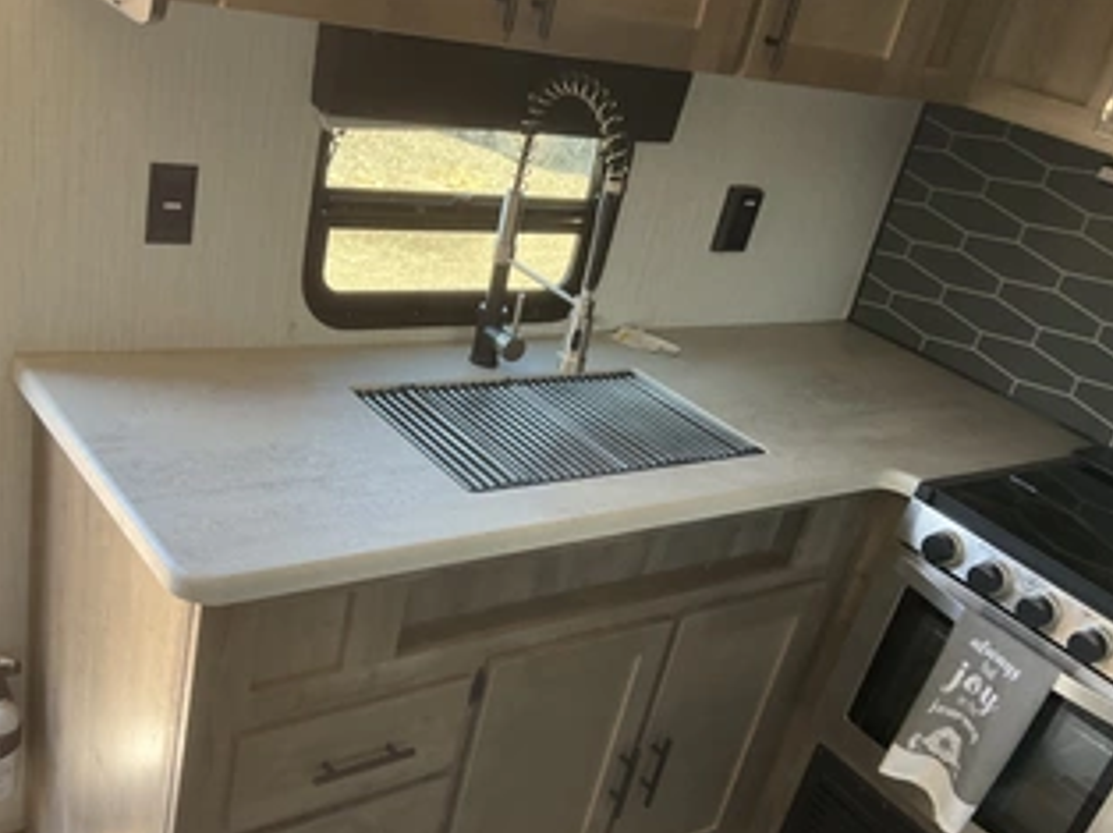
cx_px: 500
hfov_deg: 50.1
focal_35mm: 37
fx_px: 1189
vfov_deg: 38.4
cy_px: 525
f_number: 1.8
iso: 64
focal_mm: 3
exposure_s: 1/89
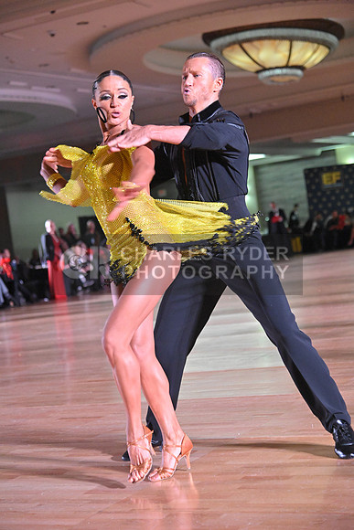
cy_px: 265
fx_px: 1106
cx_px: 177
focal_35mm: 75
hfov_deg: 18.2
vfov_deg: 27.0
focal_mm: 75
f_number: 4.5
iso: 6400
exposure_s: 1/400
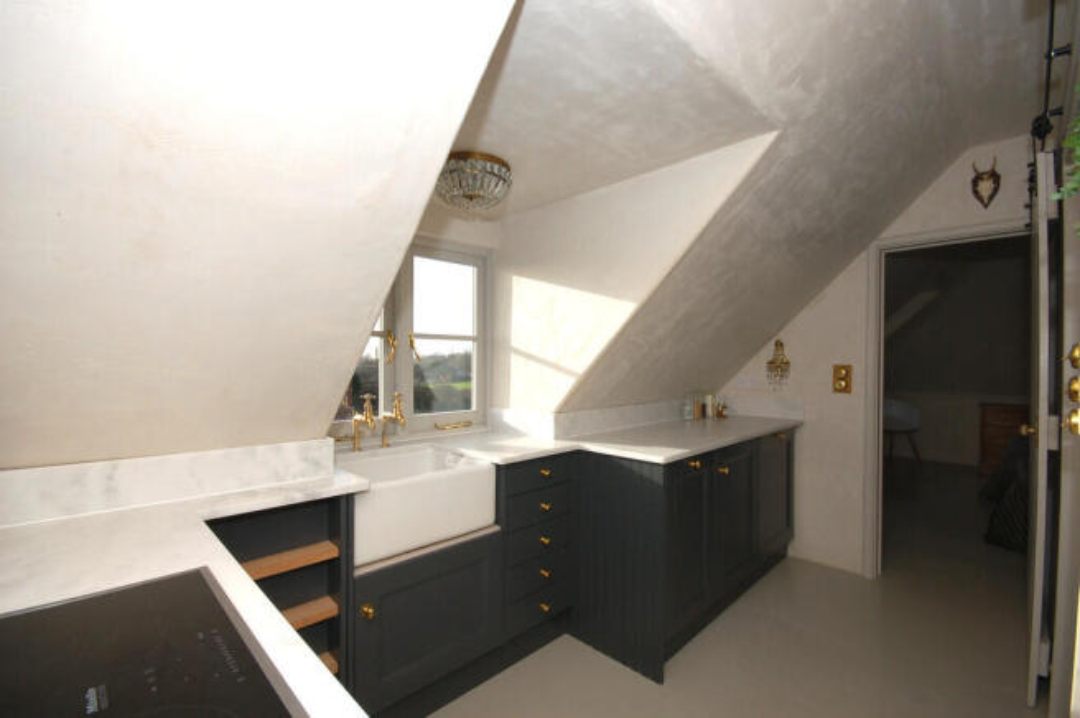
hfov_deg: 100.4
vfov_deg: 77.2
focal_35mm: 15
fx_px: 450
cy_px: 359
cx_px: 540
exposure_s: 1/250
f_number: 8
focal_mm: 10
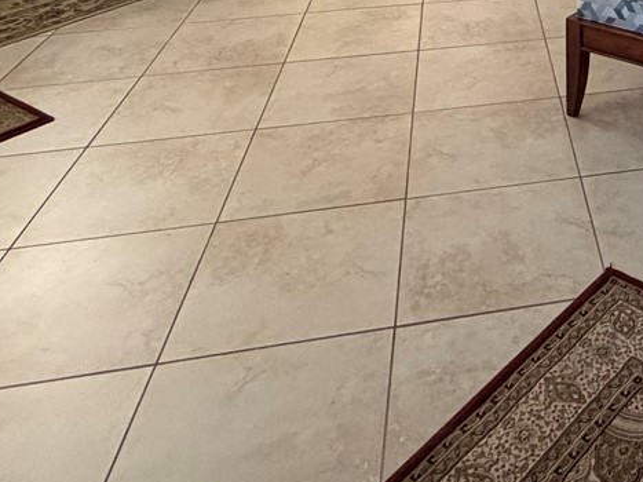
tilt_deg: -5.0
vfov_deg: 23.6
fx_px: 891
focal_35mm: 48
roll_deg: +0.8
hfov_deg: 35.9
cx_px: 639
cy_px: -258
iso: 500
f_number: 2.2
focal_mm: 2.22
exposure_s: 1/60
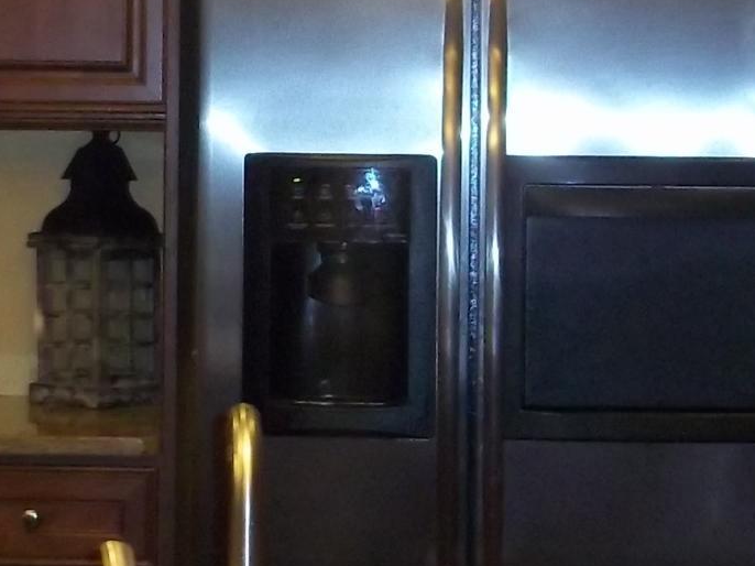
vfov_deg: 10.5
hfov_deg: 14.1
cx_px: 231
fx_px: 3052
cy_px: 34
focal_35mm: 140
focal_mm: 6.5
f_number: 3.1
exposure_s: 1/30
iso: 320
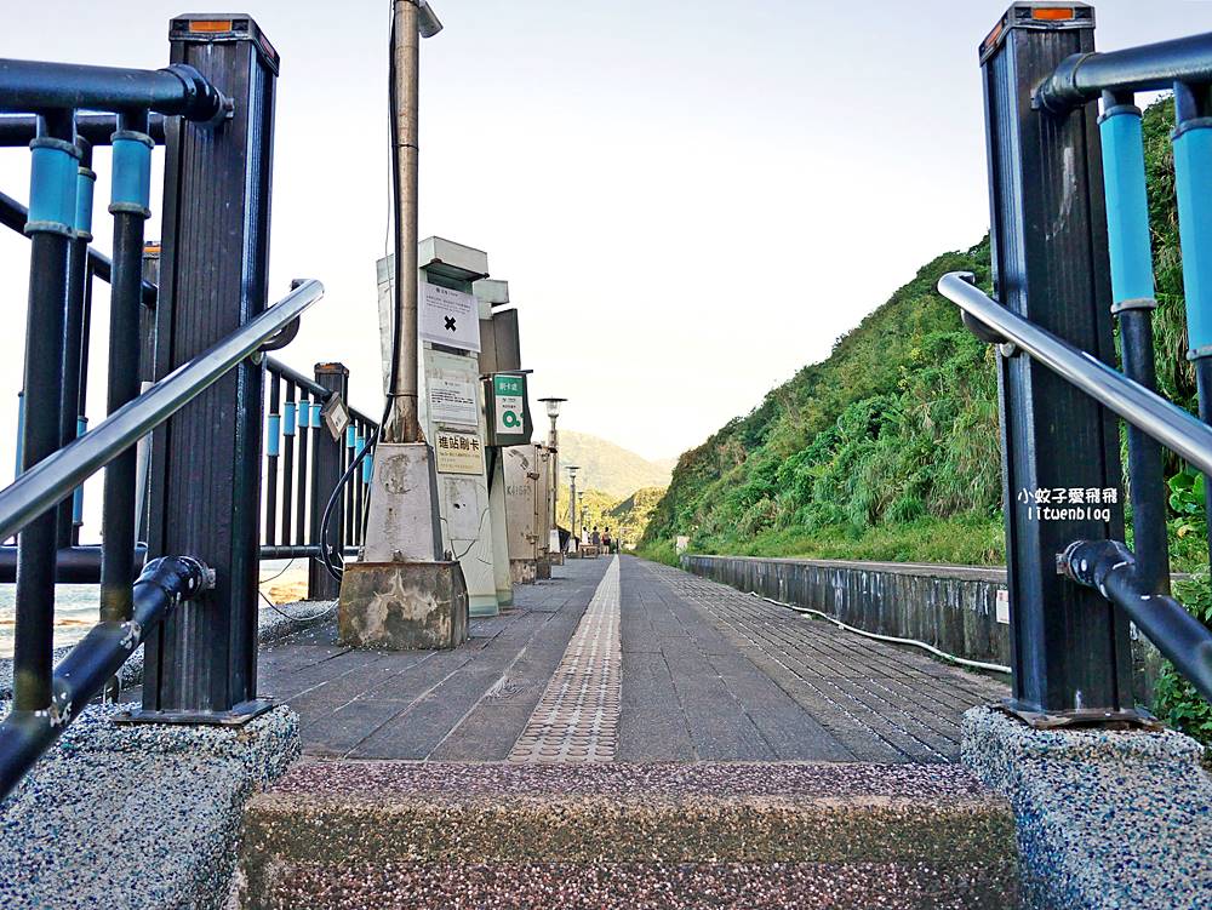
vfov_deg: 49.8
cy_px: 455
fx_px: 981
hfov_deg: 63.4
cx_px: 606
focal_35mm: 28
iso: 200
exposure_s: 1/800
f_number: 3.2
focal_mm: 14
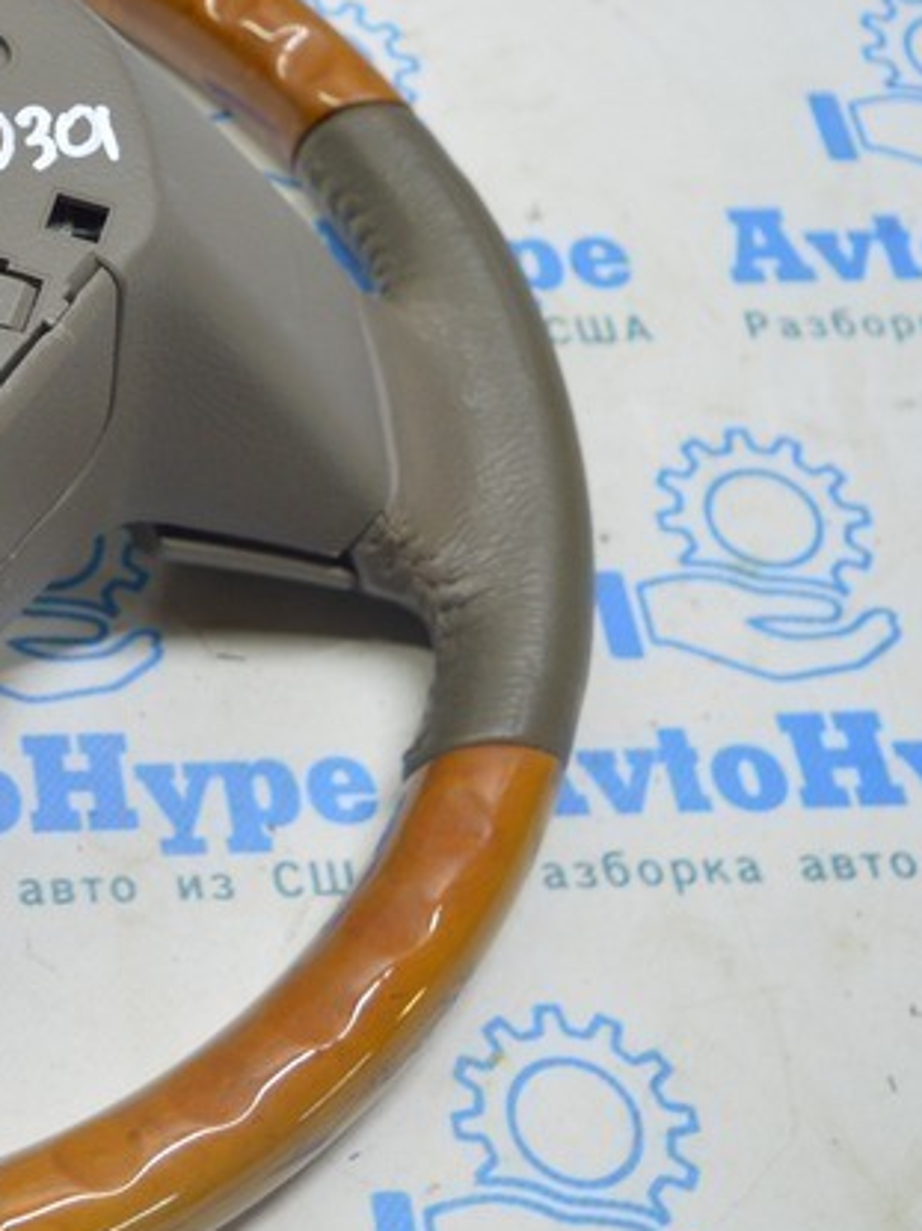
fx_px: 2274
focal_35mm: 64
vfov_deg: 30.2
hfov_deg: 19.9
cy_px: 524
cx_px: -448
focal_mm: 18
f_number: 3.5
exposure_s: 1/40
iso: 400
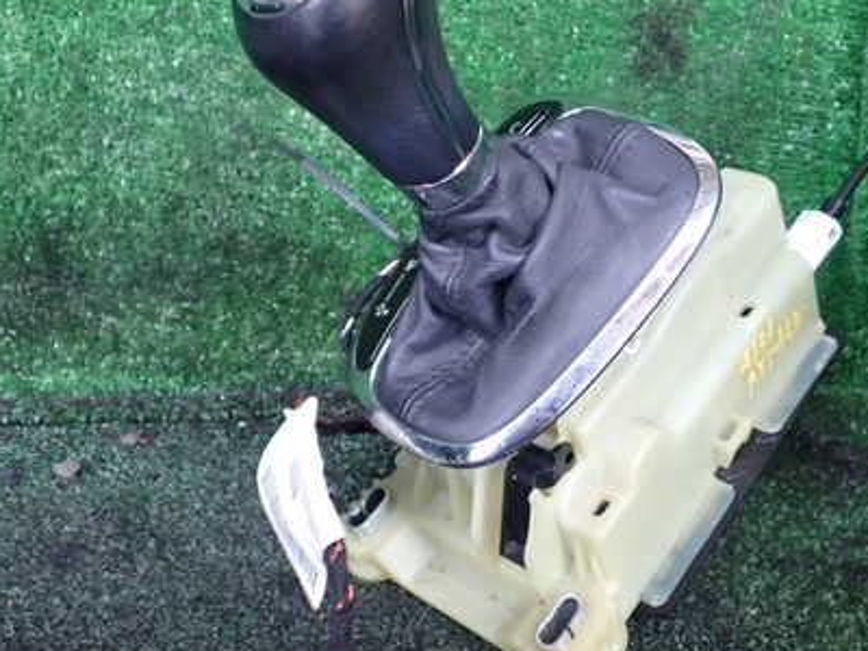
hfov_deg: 41.8
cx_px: 527
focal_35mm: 45
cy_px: 263
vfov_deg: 32.1
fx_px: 1128
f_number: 2.3
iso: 400
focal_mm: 5.4
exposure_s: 1/30
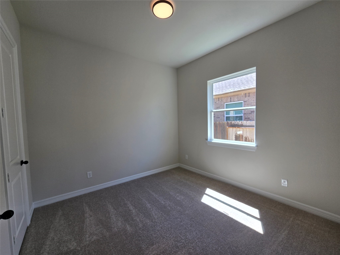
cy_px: 128
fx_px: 128
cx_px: 170
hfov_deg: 106.2
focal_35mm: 13
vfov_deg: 89.9
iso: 50
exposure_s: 1/210
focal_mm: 2.2
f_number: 2.2
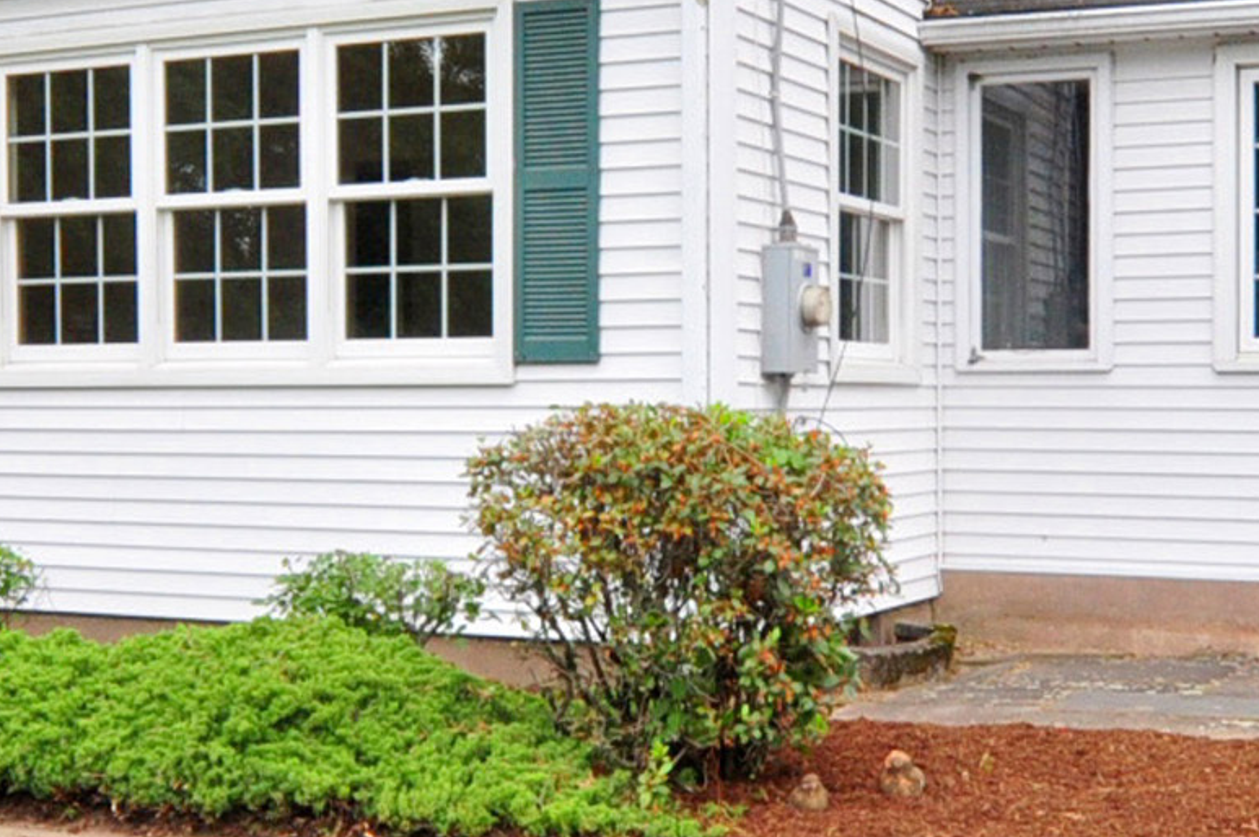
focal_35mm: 62
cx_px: 645
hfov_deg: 32.5
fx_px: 2162
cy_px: 440
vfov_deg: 21.9
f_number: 8
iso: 800
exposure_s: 1/200
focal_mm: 11
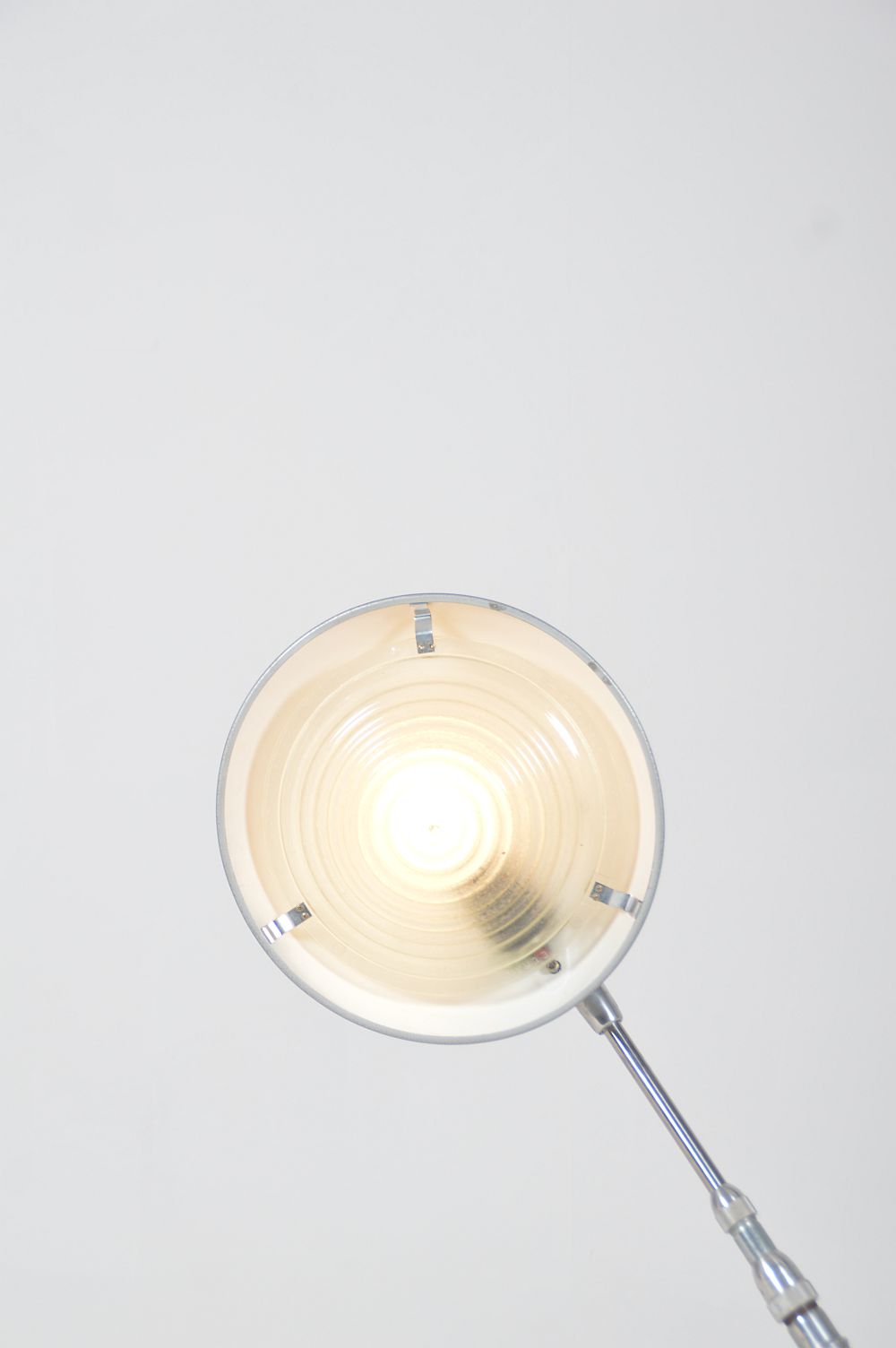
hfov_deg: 14.7
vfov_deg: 21.9
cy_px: 674
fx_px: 3478
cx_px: 448
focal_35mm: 93
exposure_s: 1/125
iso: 100
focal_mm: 62
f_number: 7.1
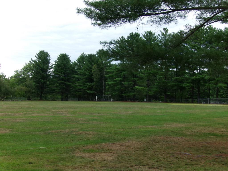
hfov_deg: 38.9
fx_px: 323
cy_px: 86
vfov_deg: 29.7
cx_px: 114
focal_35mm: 49
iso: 160
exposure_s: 1/100
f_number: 8.93
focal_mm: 8.7
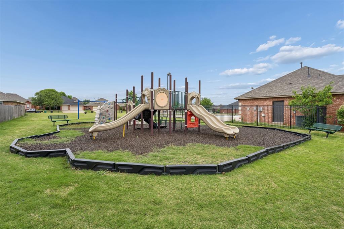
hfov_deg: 93.3
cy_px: 114
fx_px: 162
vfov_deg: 70.4
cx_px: 172
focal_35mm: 17
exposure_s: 1/250
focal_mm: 17
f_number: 8
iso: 200
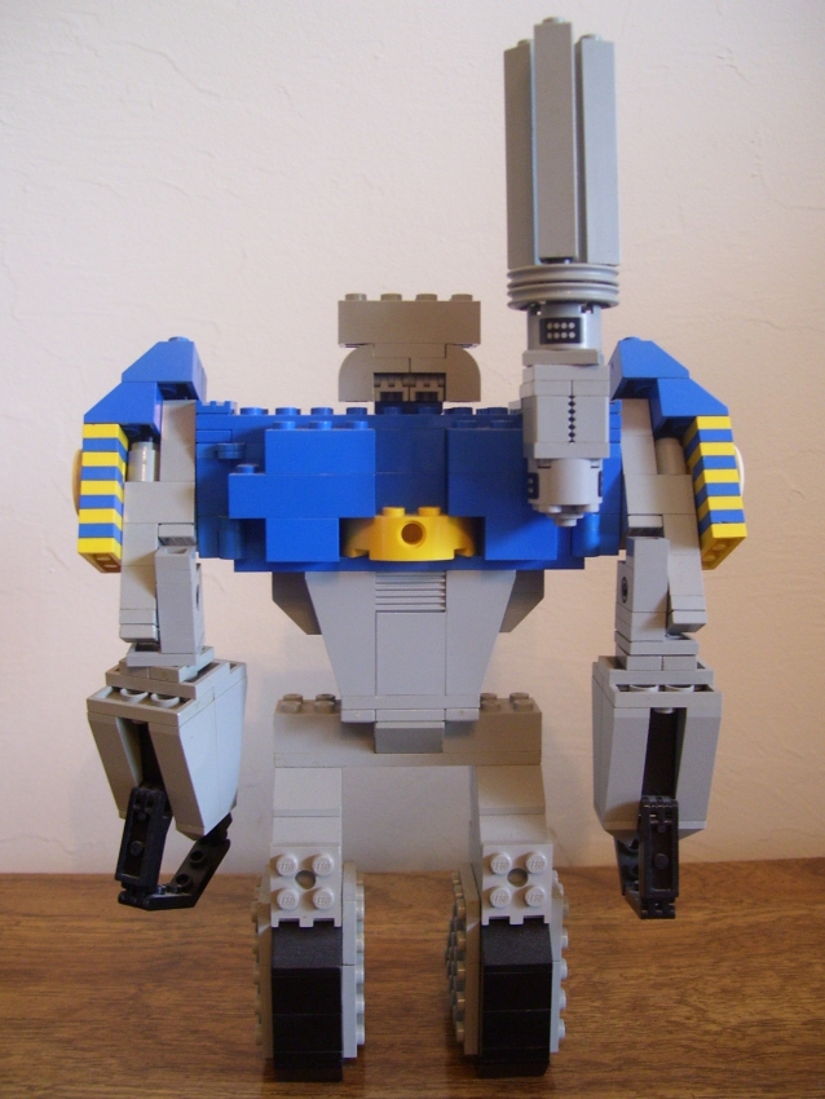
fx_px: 1175
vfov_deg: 50.1
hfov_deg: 38.7
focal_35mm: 37
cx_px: 412
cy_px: 550
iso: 160
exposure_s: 1/8
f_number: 2.7
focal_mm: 6
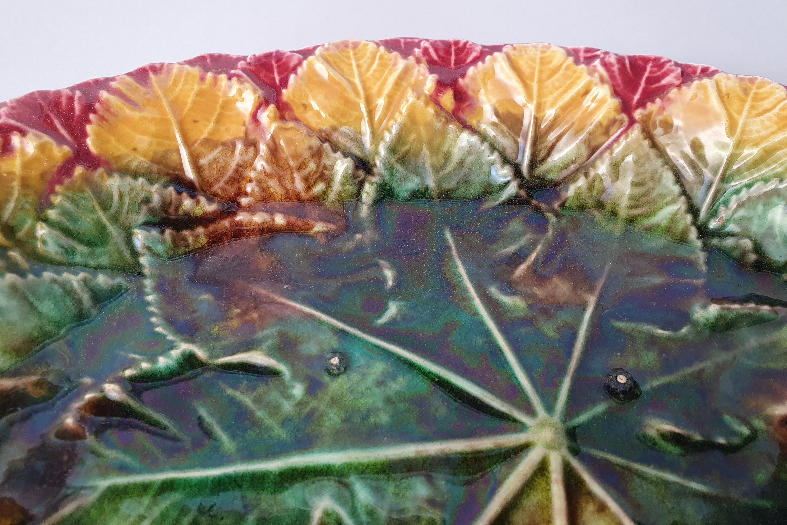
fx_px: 612
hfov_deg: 65.5
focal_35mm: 28
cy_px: 239
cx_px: 383
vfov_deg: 46.3
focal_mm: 4.32
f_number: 2.4
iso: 160
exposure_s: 1/50
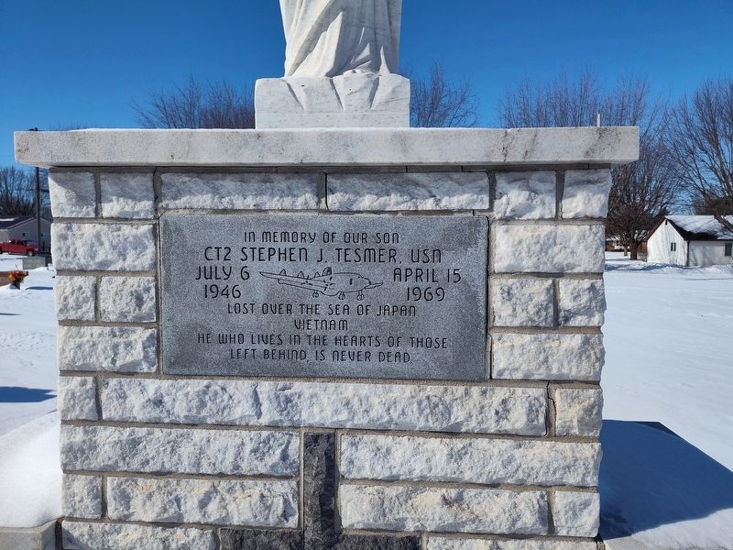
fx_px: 487
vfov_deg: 58.9
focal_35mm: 23
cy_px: 275
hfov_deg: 73.9
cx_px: 366
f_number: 1.8
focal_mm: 5.56
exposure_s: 1/3300
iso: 100
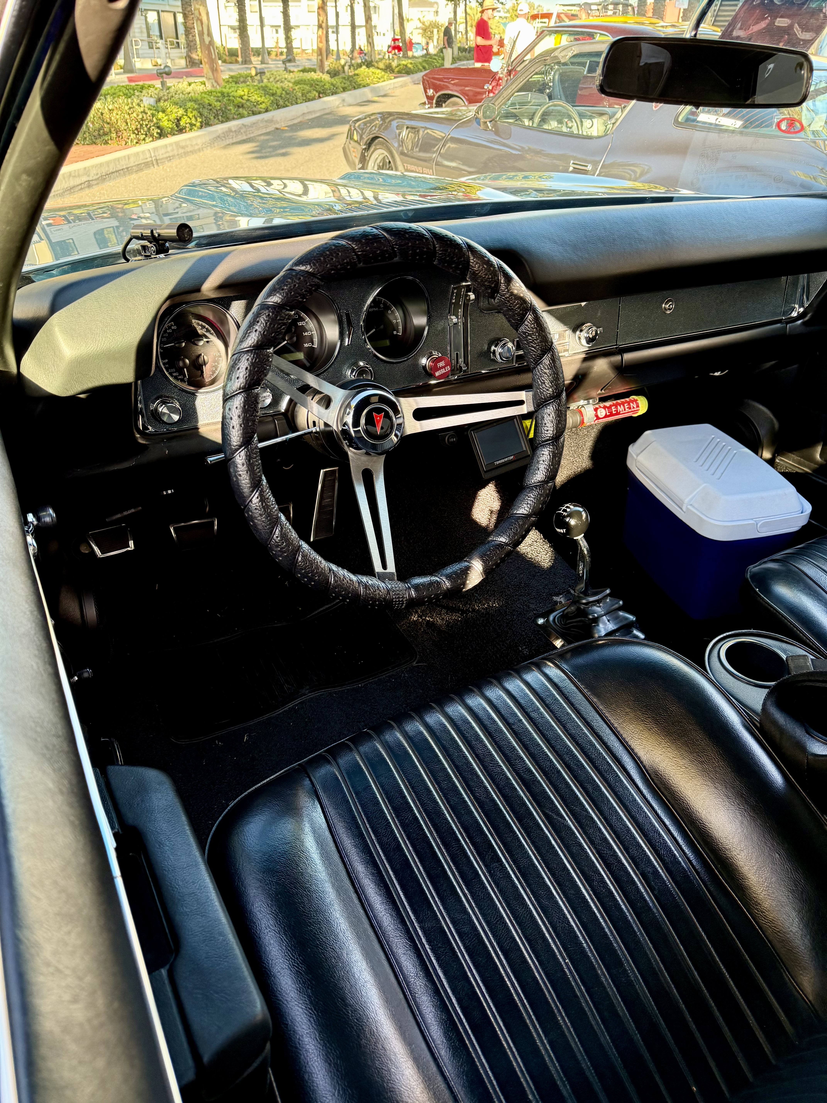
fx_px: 765
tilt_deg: -32.8
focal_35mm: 24
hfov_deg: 56.8
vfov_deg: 71.6
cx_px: 414
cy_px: 552
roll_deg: -1.4
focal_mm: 6.76
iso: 200
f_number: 1.78
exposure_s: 1/64
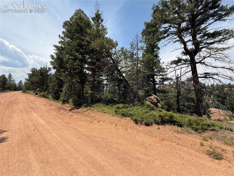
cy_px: 88
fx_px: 95
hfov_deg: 102.1
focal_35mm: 14
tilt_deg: +2.6
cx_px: 117
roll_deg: -1.6
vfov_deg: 85.7
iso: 50
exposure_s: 1/1125
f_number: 2.2
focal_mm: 2.22
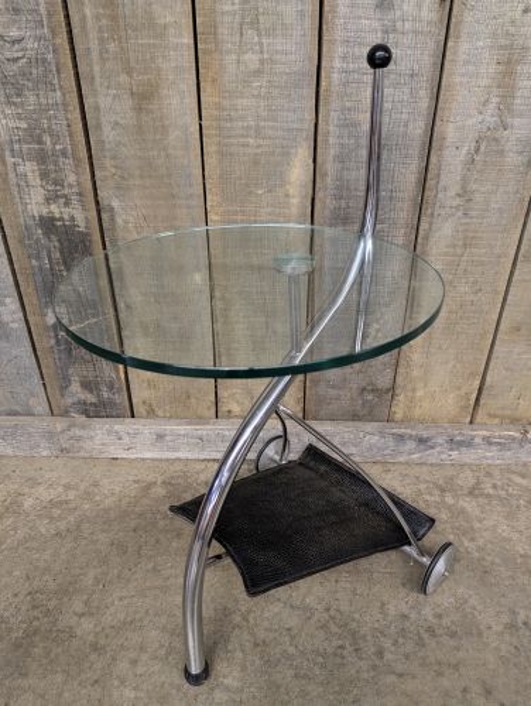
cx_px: 266
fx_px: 490
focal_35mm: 24
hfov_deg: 56.9
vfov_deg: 71.5
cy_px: 353
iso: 32
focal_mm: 6.9
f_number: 1.68
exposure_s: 1/24
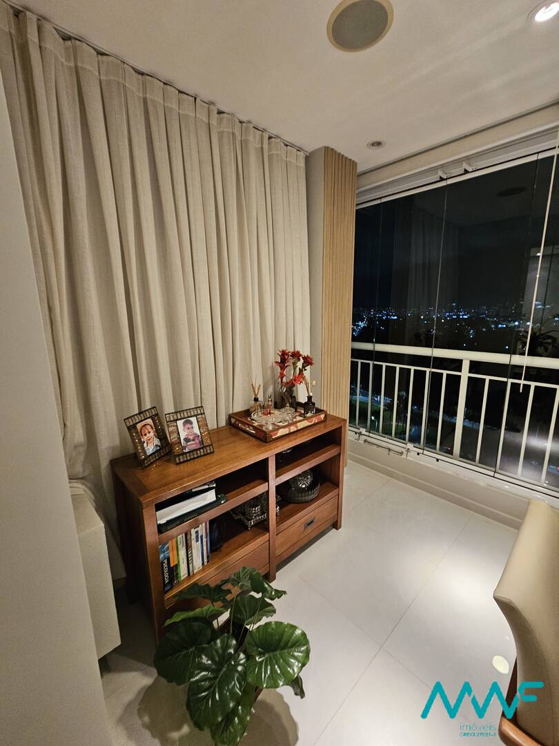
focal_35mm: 13
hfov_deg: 89.9
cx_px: 280
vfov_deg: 106.2
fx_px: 280
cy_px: 373
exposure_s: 1/30
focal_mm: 2.2
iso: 320
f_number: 2.2
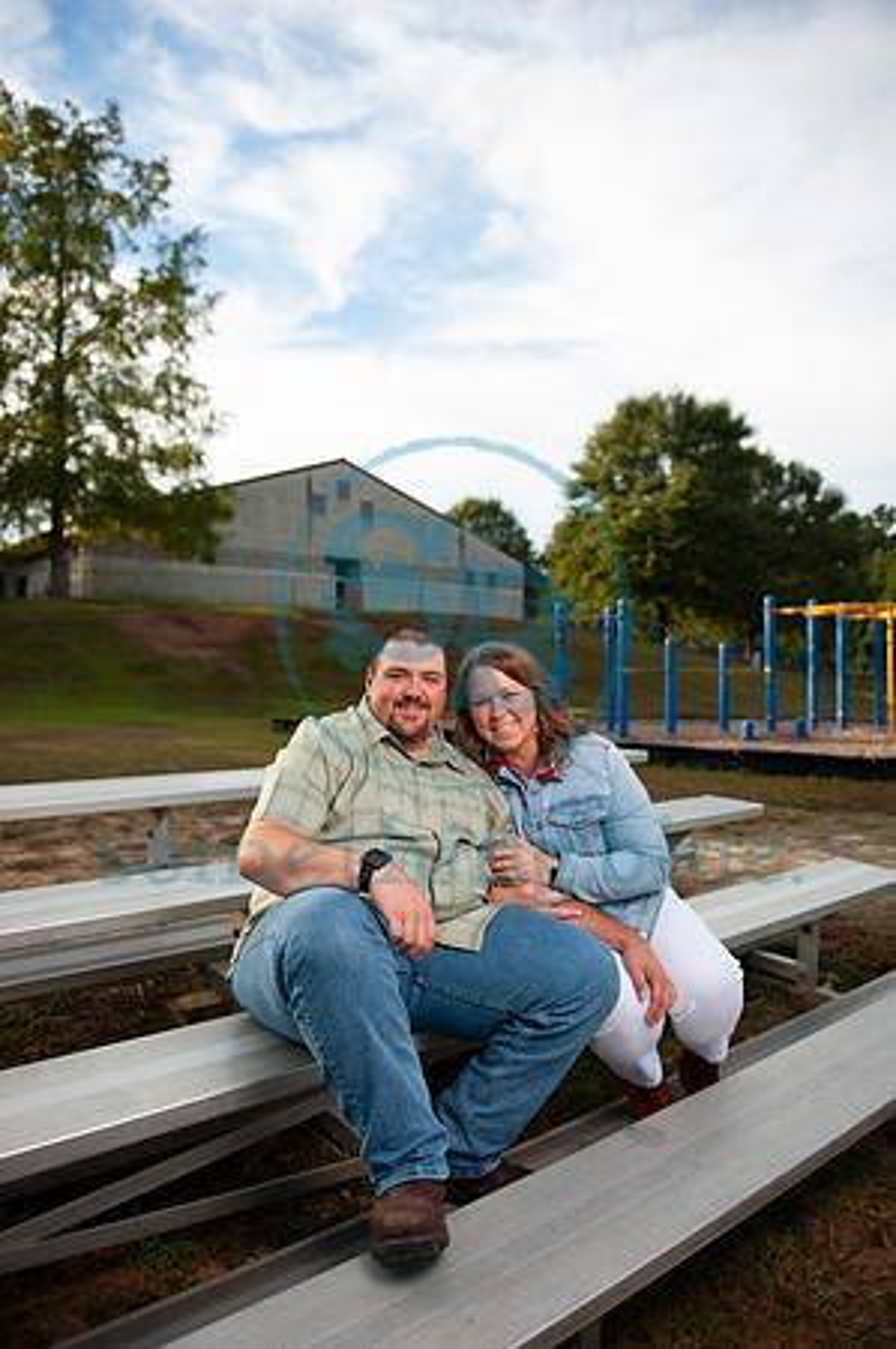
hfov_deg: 53.0
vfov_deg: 73.8
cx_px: 448
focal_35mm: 24
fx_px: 898
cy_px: 674
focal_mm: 24
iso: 200
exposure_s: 1/1600
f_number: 2.8
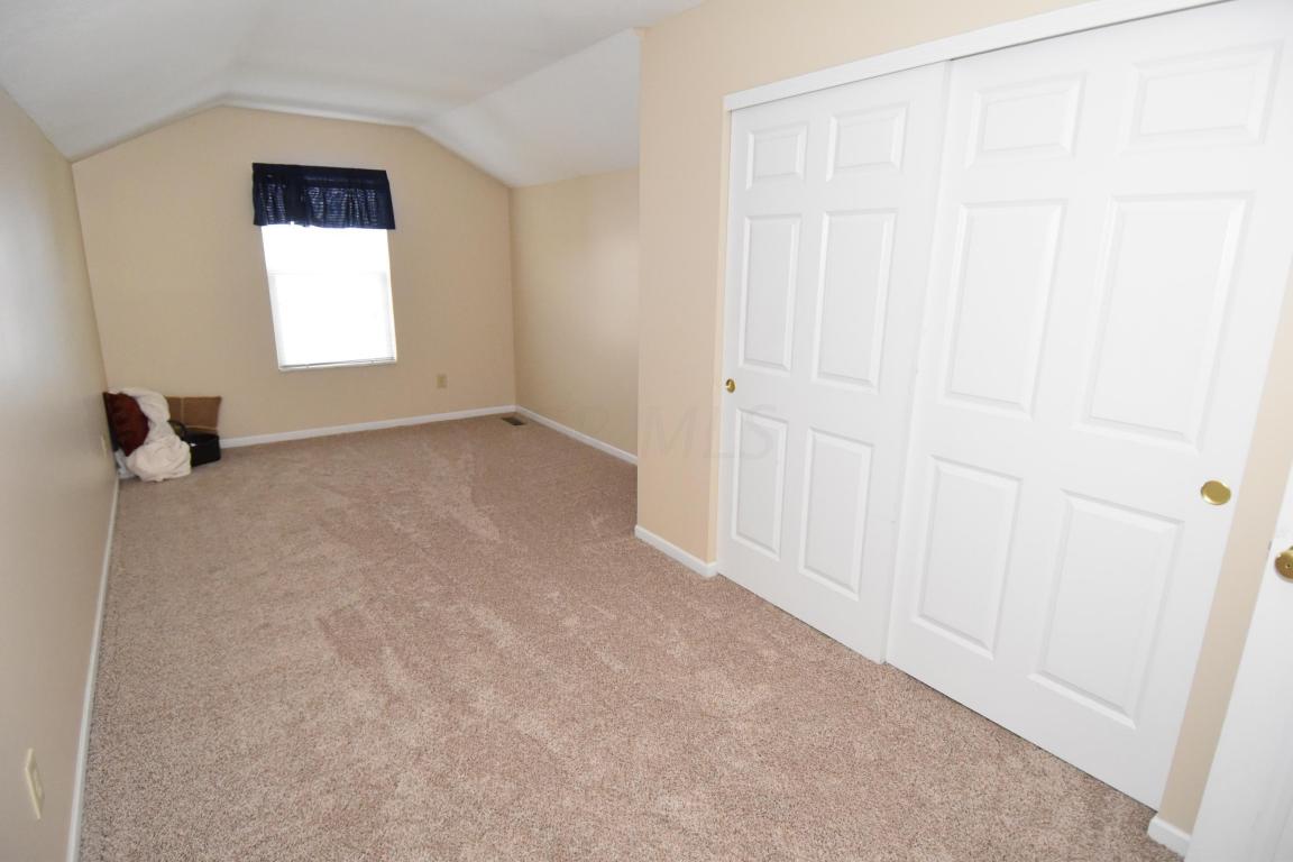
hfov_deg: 90.0
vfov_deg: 67.4
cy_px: 431
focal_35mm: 18
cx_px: 646
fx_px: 646
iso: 3600
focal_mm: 12
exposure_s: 1/60
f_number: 4
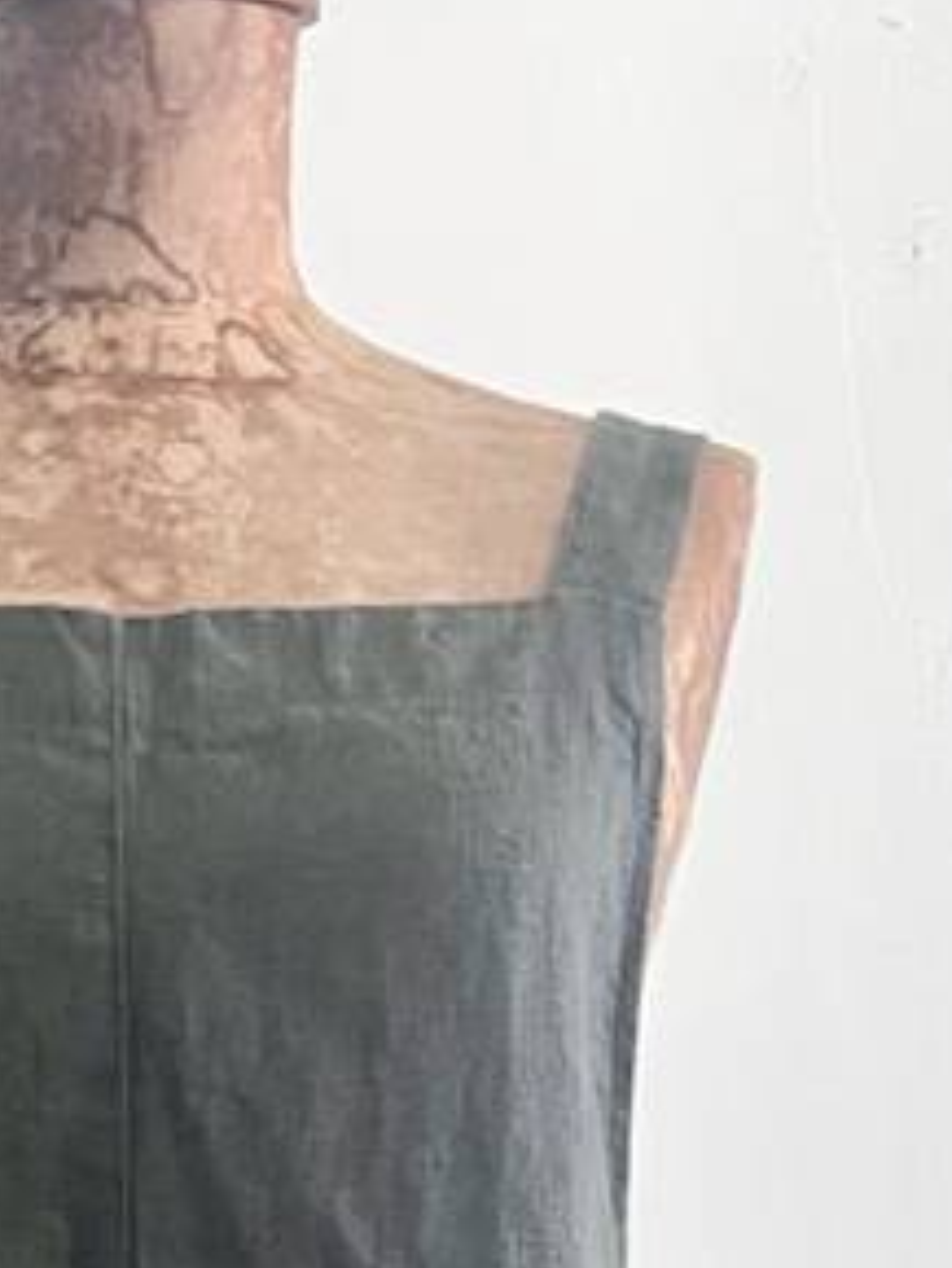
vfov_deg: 15.3
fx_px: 4214
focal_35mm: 115
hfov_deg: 12.8
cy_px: 2128
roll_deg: +0.0
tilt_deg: -3.8
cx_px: 175
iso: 320
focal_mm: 5.1
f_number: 1.6
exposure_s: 1/60
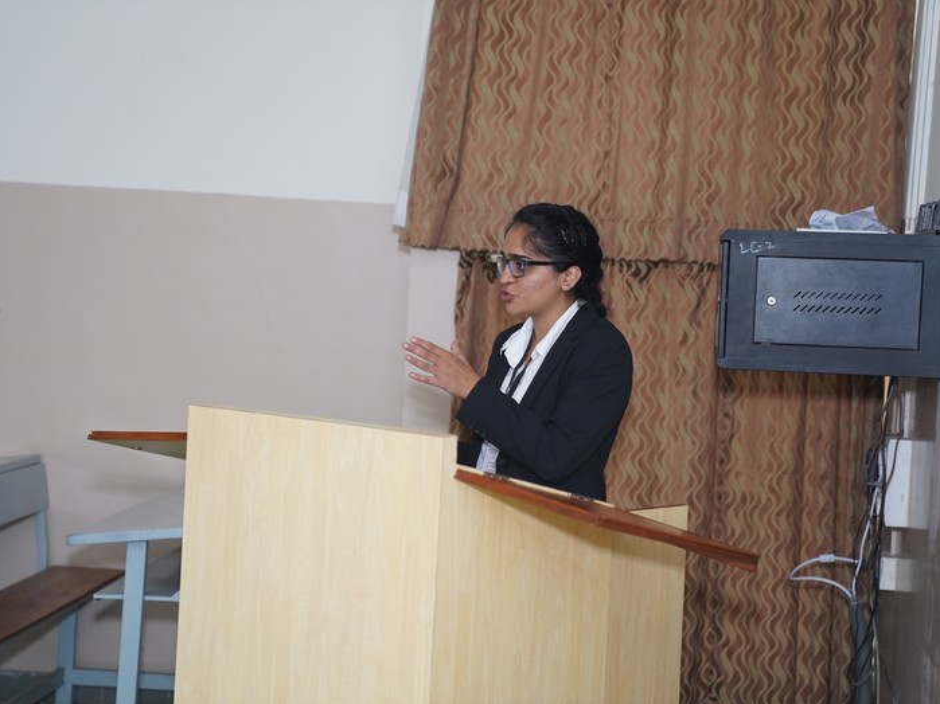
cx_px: 449
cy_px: 357
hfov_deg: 25.3
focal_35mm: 77
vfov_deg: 19.1
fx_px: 2091
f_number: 2.8
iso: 640
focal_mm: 70
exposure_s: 1/125
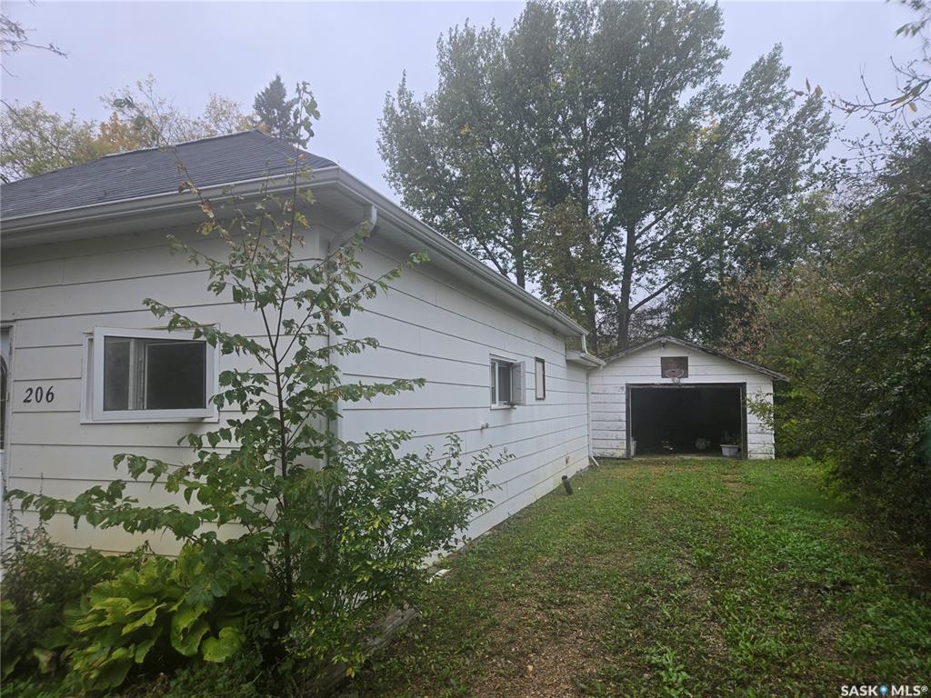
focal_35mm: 23
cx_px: 466
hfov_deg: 73.9
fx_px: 619
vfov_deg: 58.9
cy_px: 349
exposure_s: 1/249
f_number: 1.8
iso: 25
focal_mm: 5.4
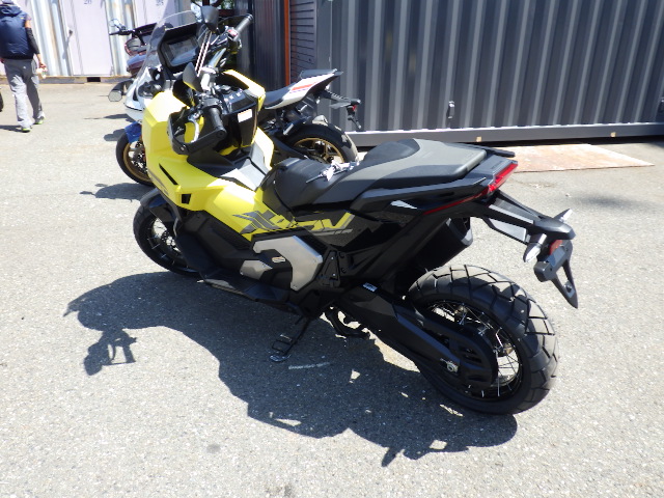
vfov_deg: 49.7
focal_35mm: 28
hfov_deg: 63.4
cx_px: 332
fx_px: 537
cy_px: 249
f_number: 4.2
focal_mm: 5
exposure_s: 1/320
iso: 125
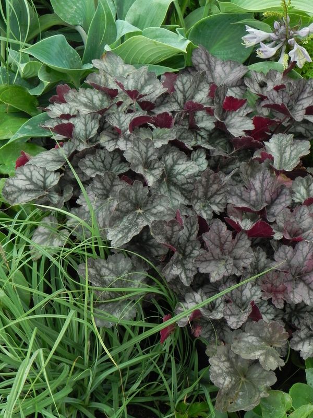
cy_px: 209
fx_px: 1266
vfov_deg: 18.7
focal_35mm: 105
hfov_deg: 14.1
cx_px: 156
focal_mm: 18.8
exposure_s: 1/125
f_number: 5
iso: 160
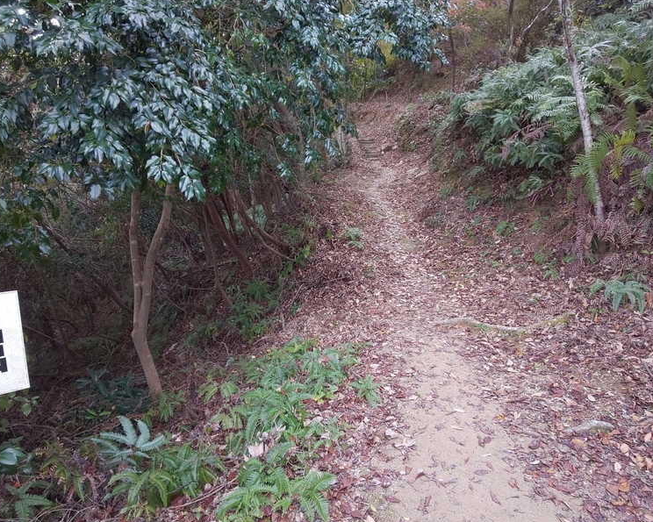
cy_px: 261
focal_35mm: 21
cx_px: 324
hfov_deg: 77.6
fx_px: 406
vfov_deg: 65.5
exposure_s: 1/50
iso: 43
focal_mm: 3.45
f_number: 1.94
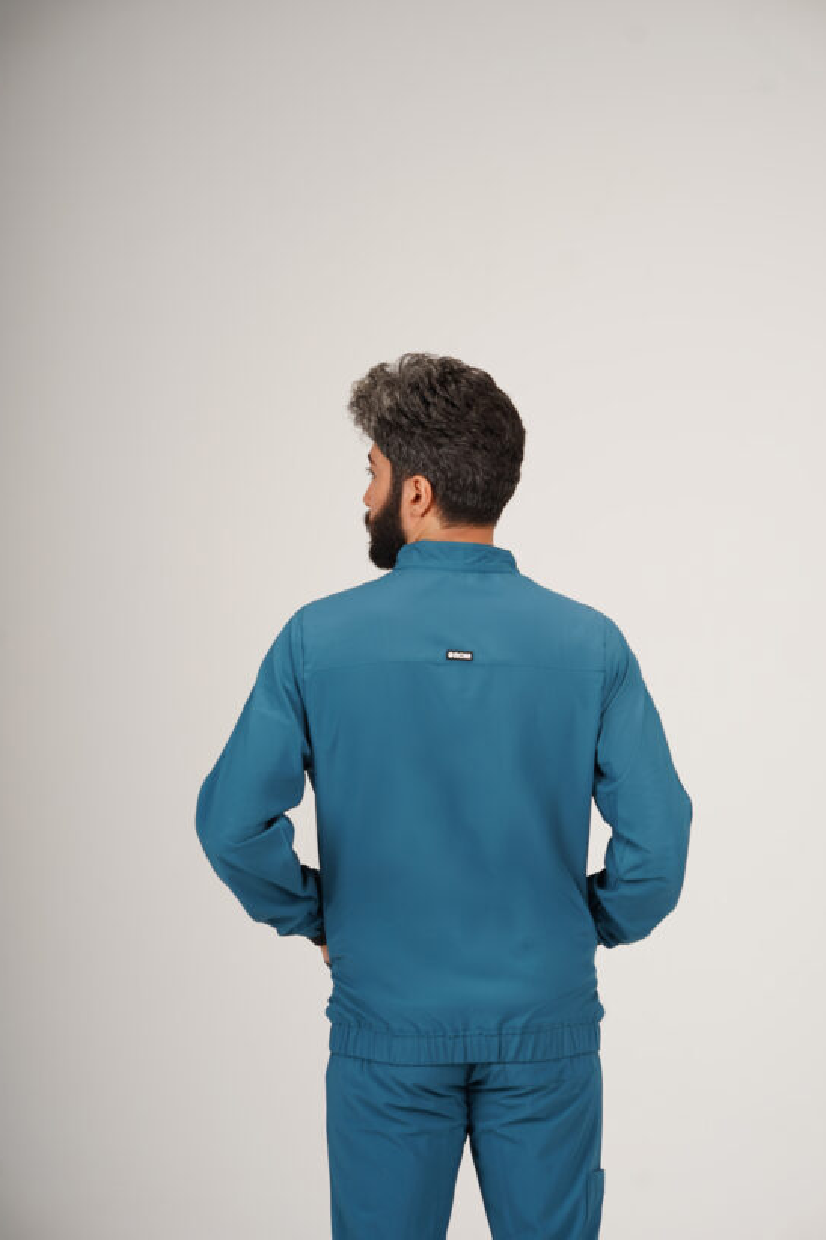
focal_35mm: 93
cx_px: 431
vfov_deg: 21.9
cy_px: 628
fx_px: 3203
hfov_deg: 14.7
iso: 125
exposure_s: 1/160
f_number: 5
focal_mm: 85
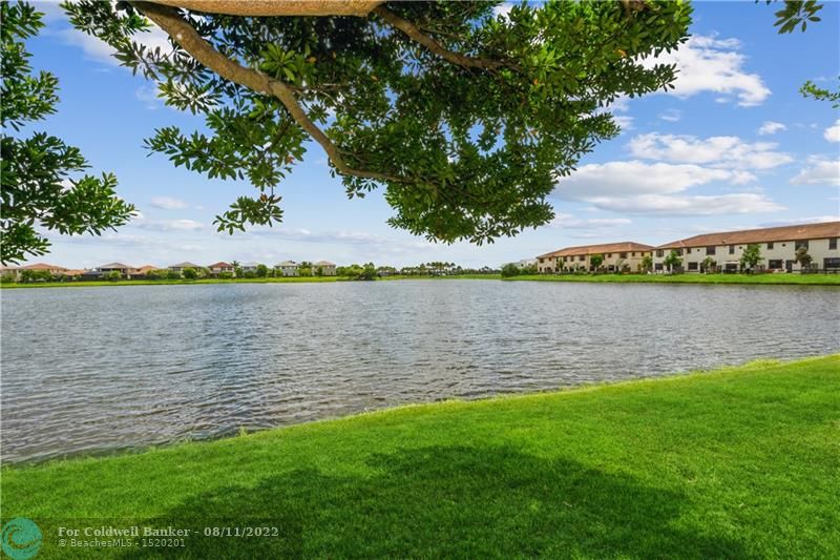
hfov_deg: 100.4
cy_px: 280
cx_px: 420
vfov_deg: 77.3
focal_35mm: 15
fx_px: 350
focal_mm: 10
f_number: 16
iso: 200
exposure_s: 1/250
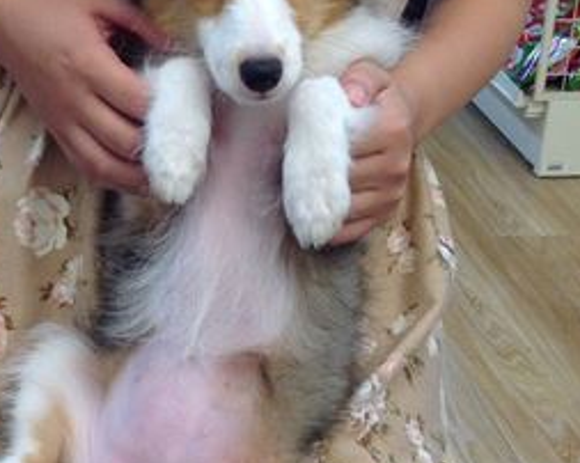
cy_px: 236
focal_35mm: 81
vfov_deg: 18.9
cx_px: 103
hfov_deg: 23.2
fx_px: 1389
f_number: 2.4
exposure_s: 1/60
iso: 80
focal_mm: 4.28
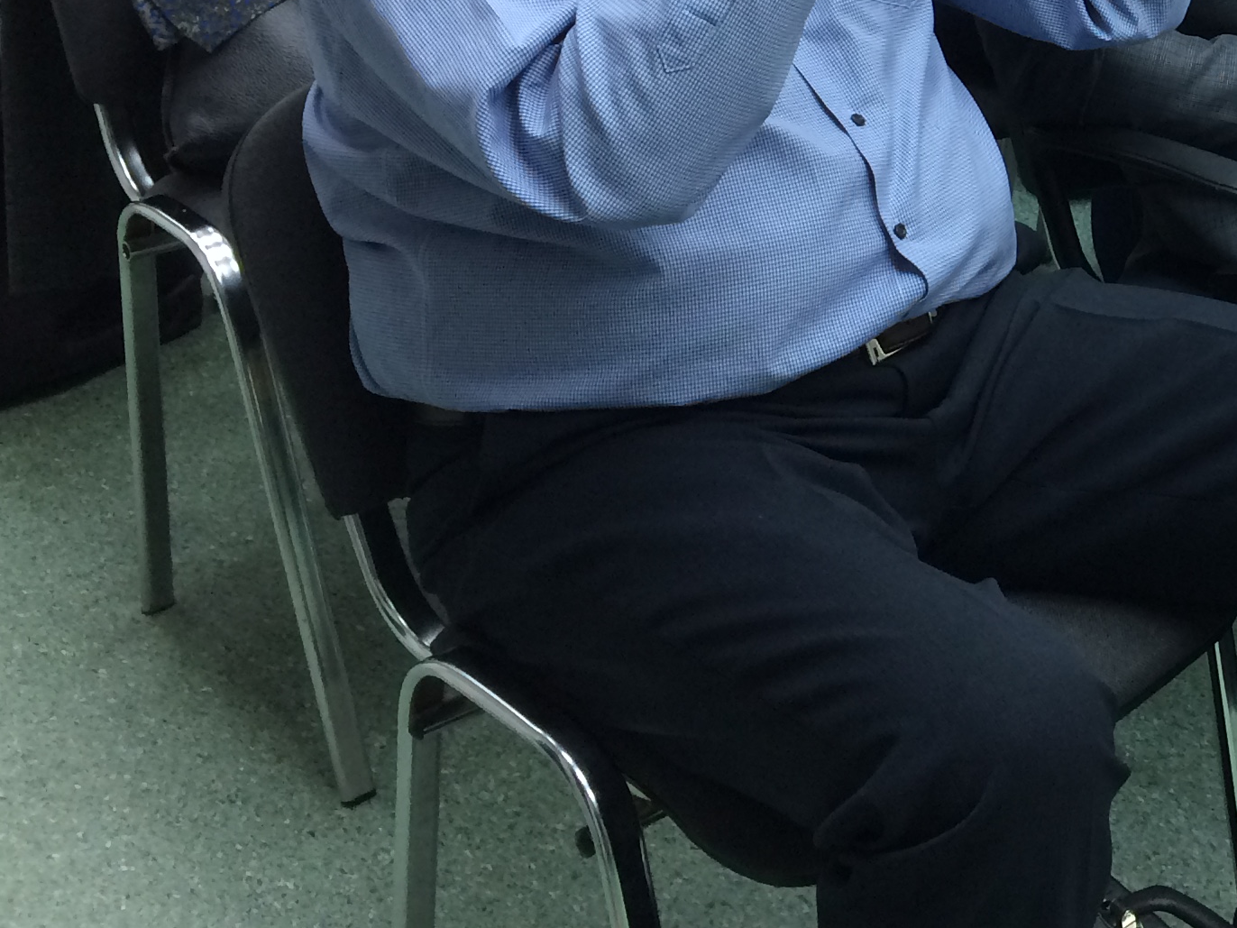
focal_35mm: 69
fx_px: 2466
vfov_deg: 20.7
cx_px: 1407
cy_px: 14
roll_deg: -1.0
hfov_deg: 25.8
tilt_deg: -22.9
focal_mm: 4.15
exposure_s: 1/33
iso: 50
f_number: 2.2
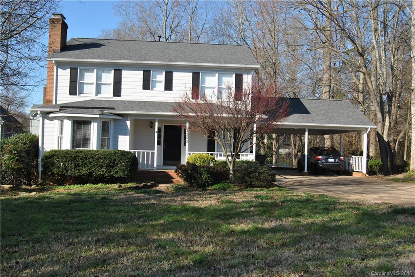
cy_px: 138
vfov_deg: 38.4
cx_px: 208
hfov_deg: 55.1
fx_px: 398
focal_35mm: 34
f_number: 7.1
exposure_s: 1/200
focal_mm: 23
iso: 100
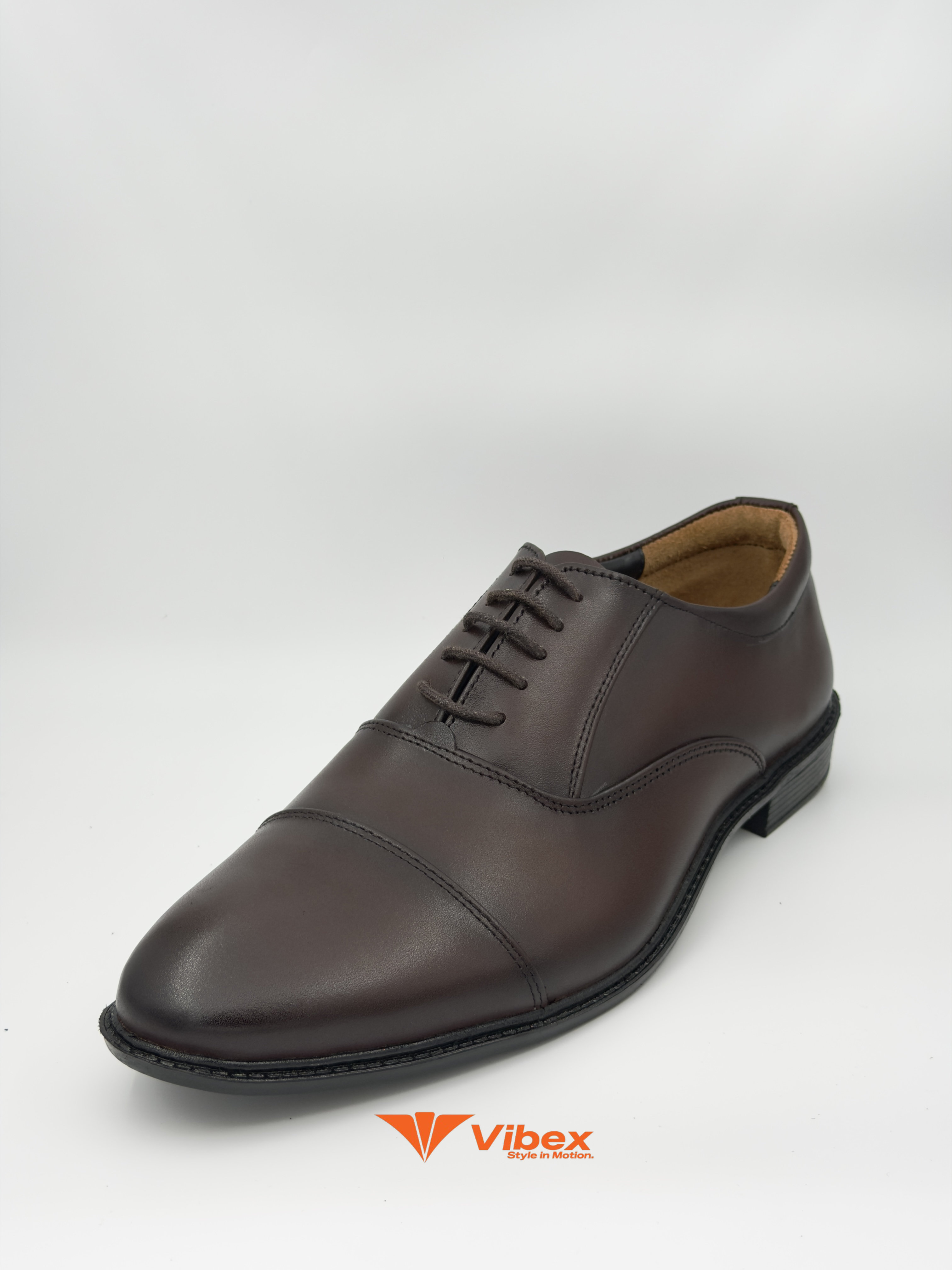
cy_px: 635
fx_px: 1760
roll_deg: -0.7
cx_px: 476
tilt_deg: -20.8
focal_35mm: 48
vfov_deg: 39.7
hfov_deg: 30.3
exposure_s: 1/1353
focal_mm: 6.76
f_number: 1.78
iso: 64
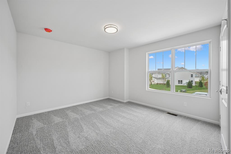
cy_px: 77
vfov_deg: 81.2
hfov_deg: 104.2
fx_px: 90
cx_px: 116
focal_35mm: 14
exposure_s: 1/3
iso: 80
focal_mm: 14
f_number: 9
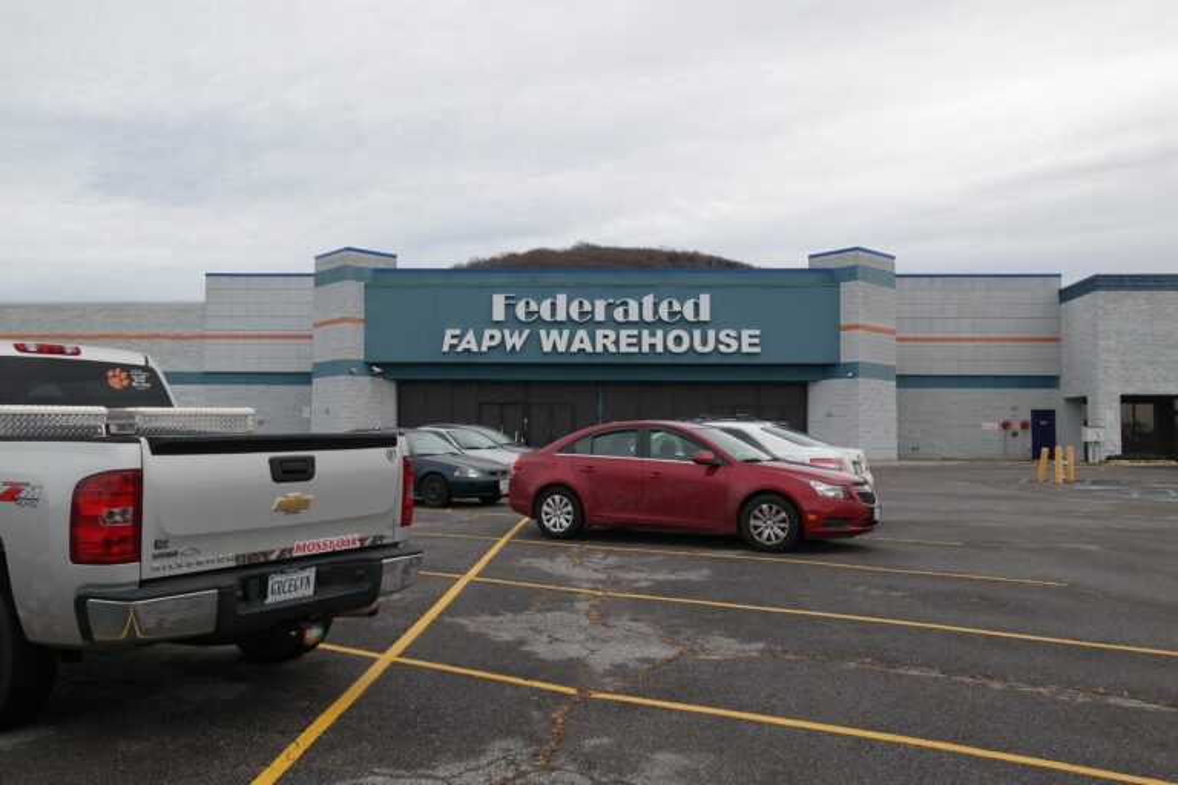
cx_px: 589
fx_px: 982
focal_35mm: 30
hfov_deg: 61.9
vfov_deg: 43.6
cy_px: 392
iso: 100
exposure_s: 1/250
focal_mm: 20
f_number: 5.6
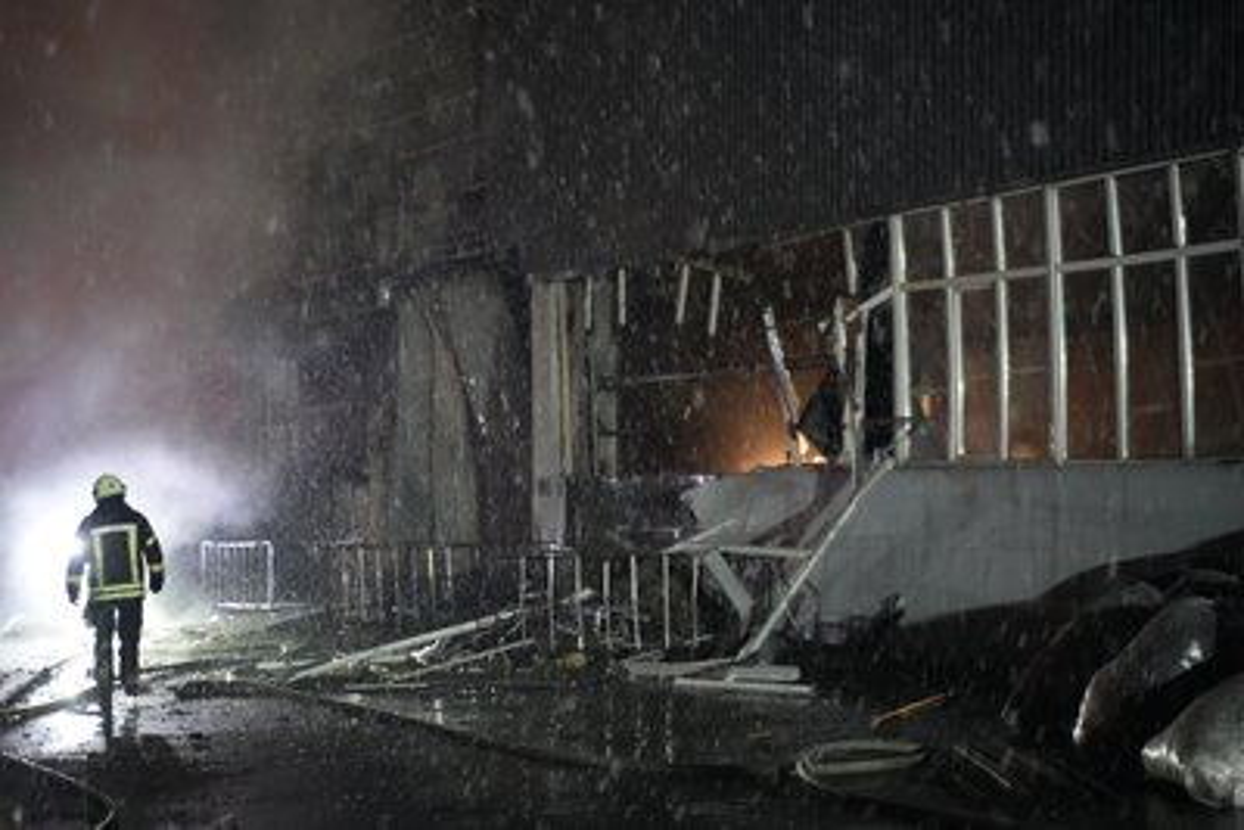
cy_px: 415
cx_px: 622
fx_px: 2592
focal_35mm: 75
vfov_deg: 18.2
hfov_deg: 27.0
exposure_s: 1/60
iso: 12800
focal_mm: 75
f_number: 2.8
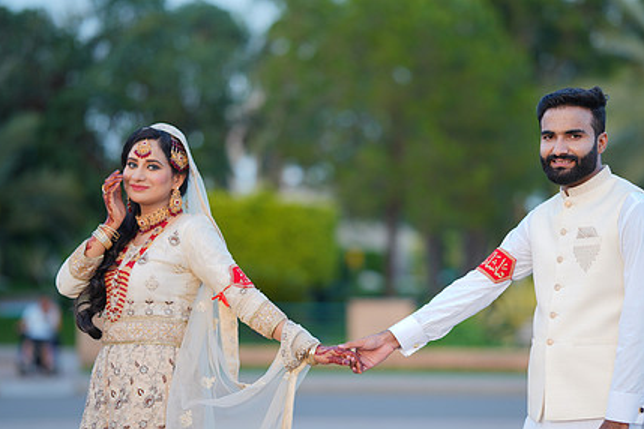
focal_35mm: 115
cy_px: 242
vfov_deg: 11.9
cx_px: 377
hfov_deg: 17.8
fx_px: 2057
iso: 80
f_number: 1.4
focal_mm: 85
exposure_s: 1/400
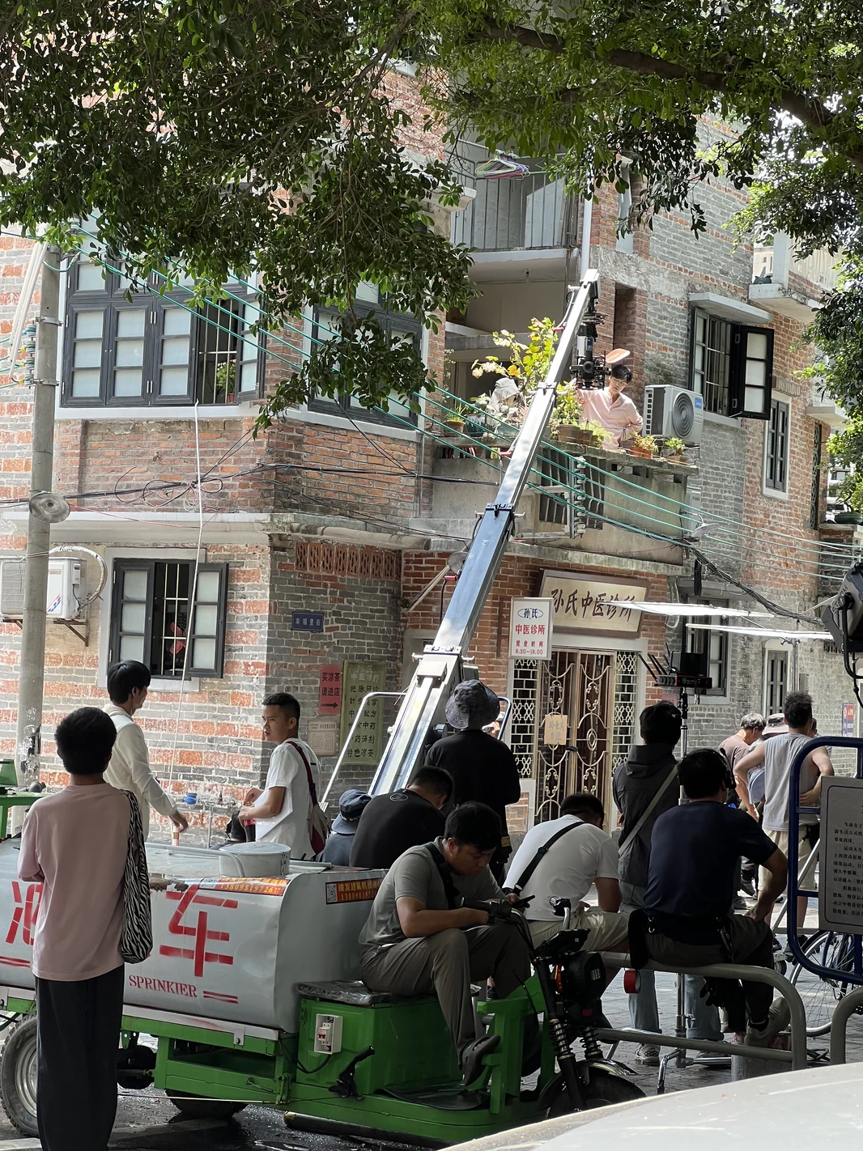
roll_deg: -1.5
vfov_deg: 25.0
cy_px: 575
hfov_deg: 18.9
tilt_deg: +4.3
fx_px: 2594
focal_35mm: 78
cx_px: 434
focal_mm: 9
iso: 40
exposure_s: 1/99
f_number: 2.8
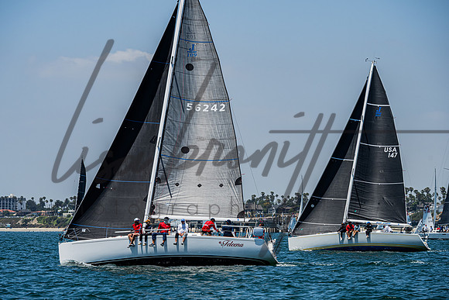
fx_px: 2313
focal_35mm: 185
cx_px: 208
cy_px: 152
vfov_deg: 7.4
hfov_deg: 11.1
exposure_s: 1/1600
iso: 400
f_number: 8
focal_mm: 160
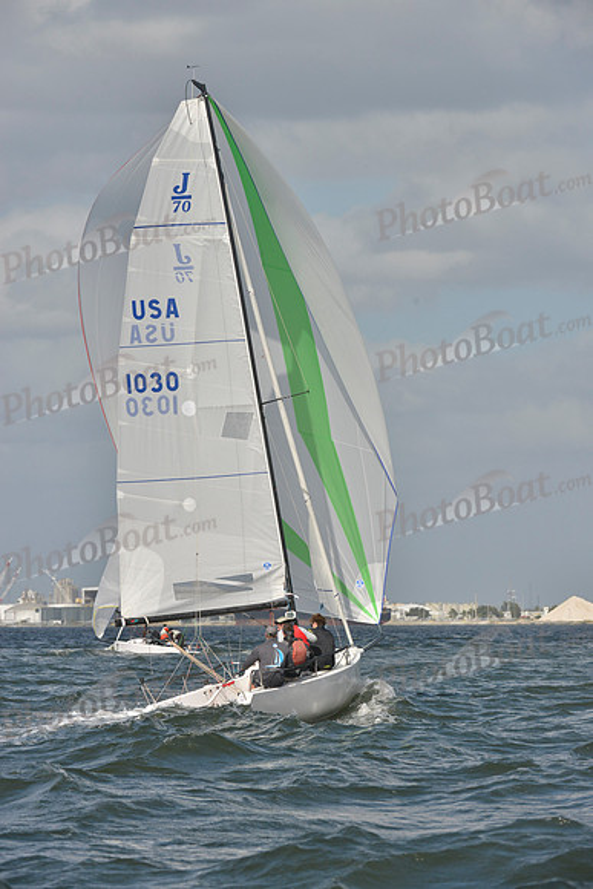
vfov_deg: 10.3
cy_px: 444
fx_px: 4938
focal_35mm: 200
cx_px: 296
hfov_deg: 6.9
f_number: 11
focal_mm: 200
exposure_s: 1/1250
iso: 400
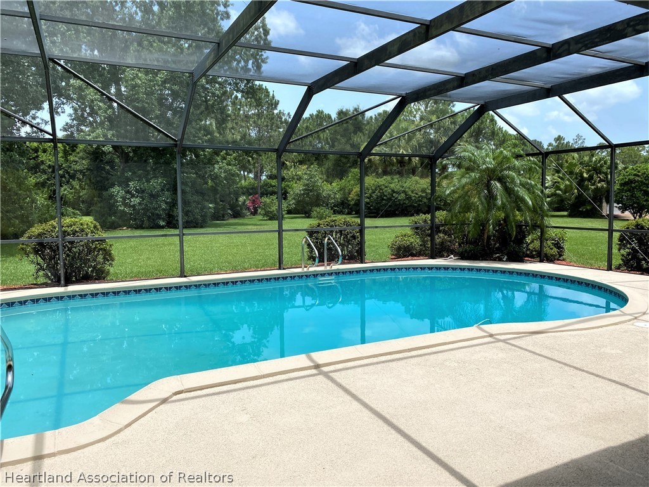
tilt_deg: -4.7
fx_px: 487
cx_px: 324
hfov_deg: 67.3
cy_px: 244
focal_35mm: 26
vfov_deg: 53.1
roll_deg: +0.7
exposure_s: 1/1808
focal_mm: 4.25
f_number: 1.8
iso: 32
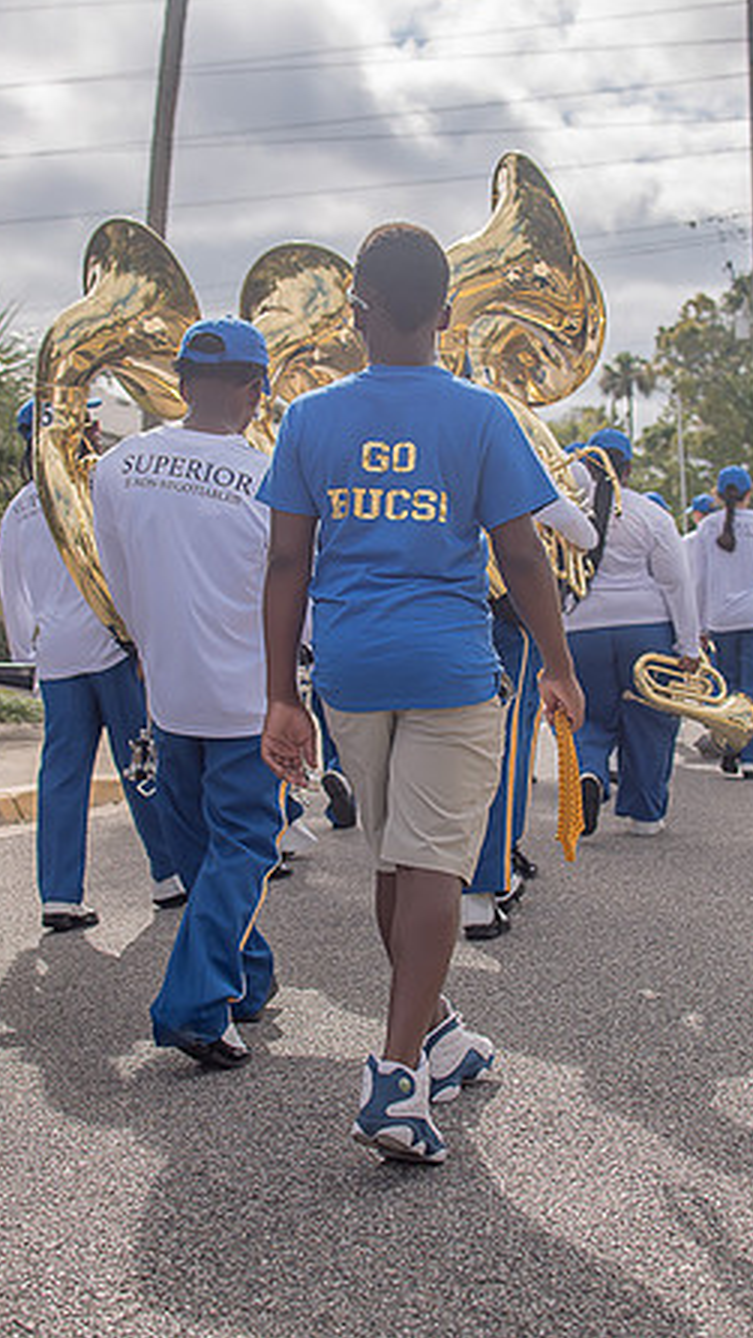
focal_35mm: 55
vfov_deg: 37.8
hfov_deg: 21.8
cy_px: 666
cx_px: 408
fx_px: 1952
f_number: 4
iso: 100
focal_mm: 35
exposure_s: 1/1600
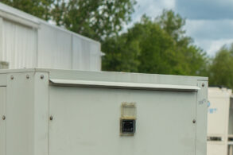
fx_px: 1132
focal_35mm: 175
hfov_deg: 11.5
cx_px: -38
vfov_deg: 7.7
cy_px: 226
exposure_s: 1/320
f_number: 4
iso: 125
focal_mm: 50
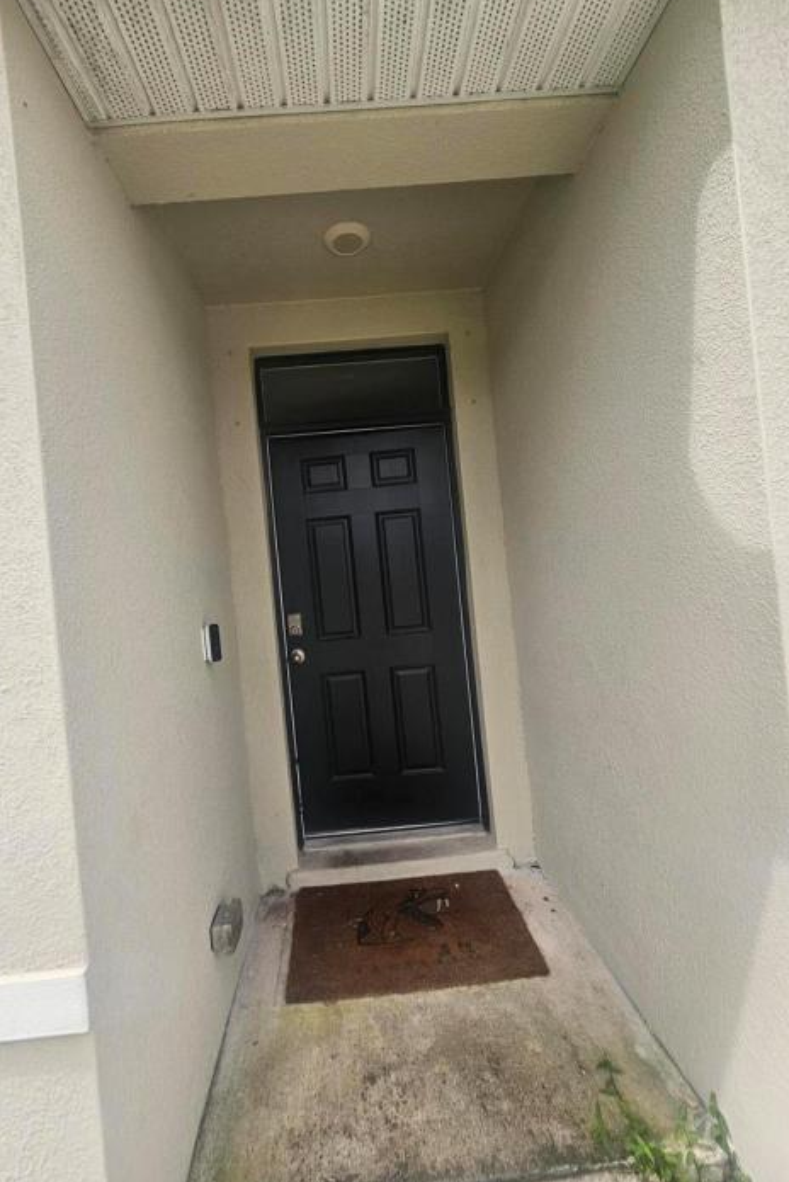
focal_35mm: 14
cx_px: 364
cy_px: 585
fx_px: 460
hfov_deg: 81.1
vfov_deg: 104.2
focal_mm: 2.2
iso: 50
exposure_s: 1/878
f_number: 2.2
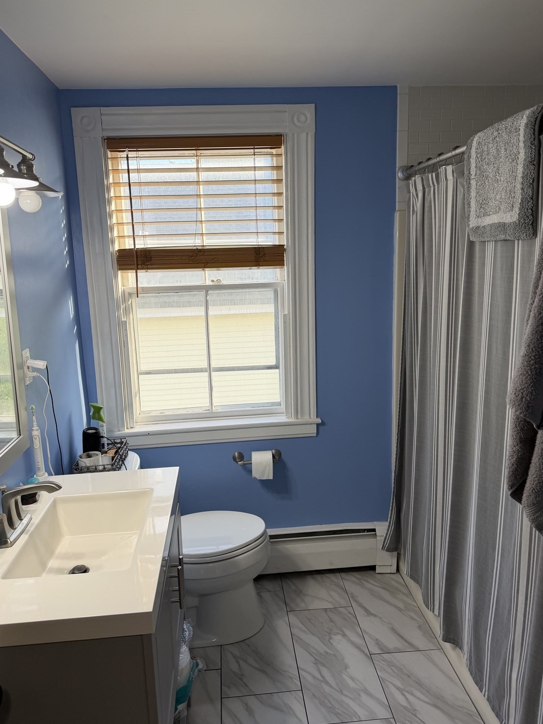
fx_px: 523
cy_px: 353
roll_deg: +2.0
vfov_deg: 69.4
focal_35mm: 25
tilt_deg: -10.9
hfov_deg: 54.9
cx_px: 267
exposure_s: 1/120
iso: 80
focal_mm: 6.76
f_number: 1.78
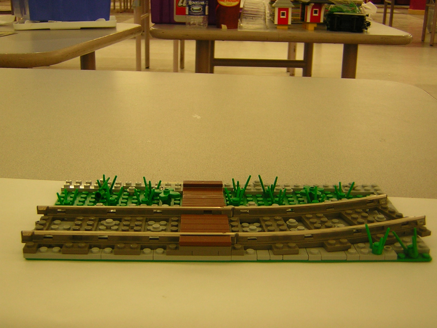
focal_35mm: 47
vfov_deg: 30.9
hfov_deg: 40.4
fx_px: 593
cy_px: 164
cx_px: 218
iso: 50
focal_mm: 6.1
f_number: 2.9
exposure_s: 1/7.2
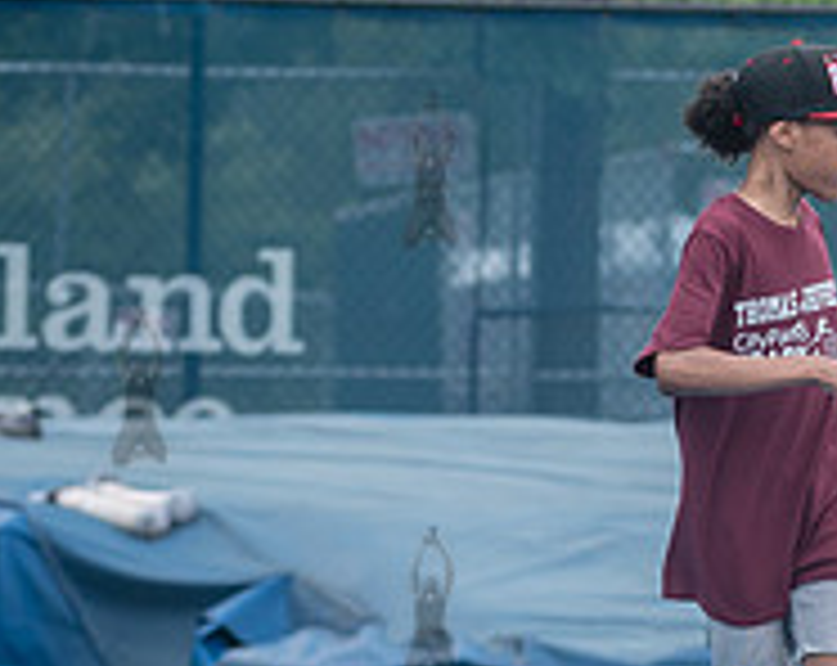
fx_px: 13917
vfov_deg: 2.7
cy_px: 387
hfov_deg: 3.4
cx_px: 886
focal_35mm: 563
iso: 160
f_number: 5
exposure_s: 1/400
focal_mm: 145
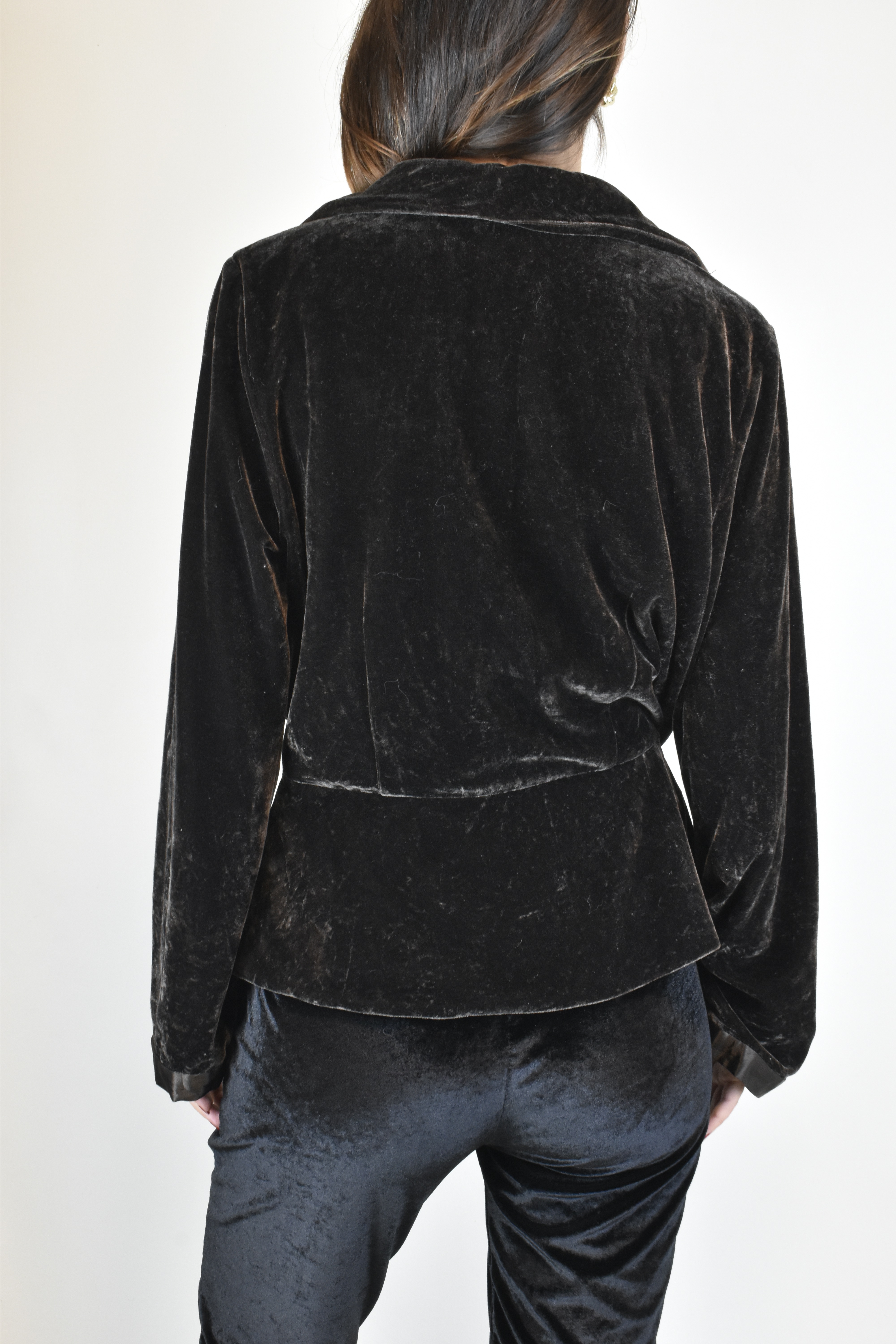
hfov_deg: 29.9
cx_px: 448
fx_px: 1680
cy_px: 672
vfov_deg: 43.6
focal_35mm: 45
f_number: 13
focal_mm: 30
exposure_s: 1/25
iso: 1600
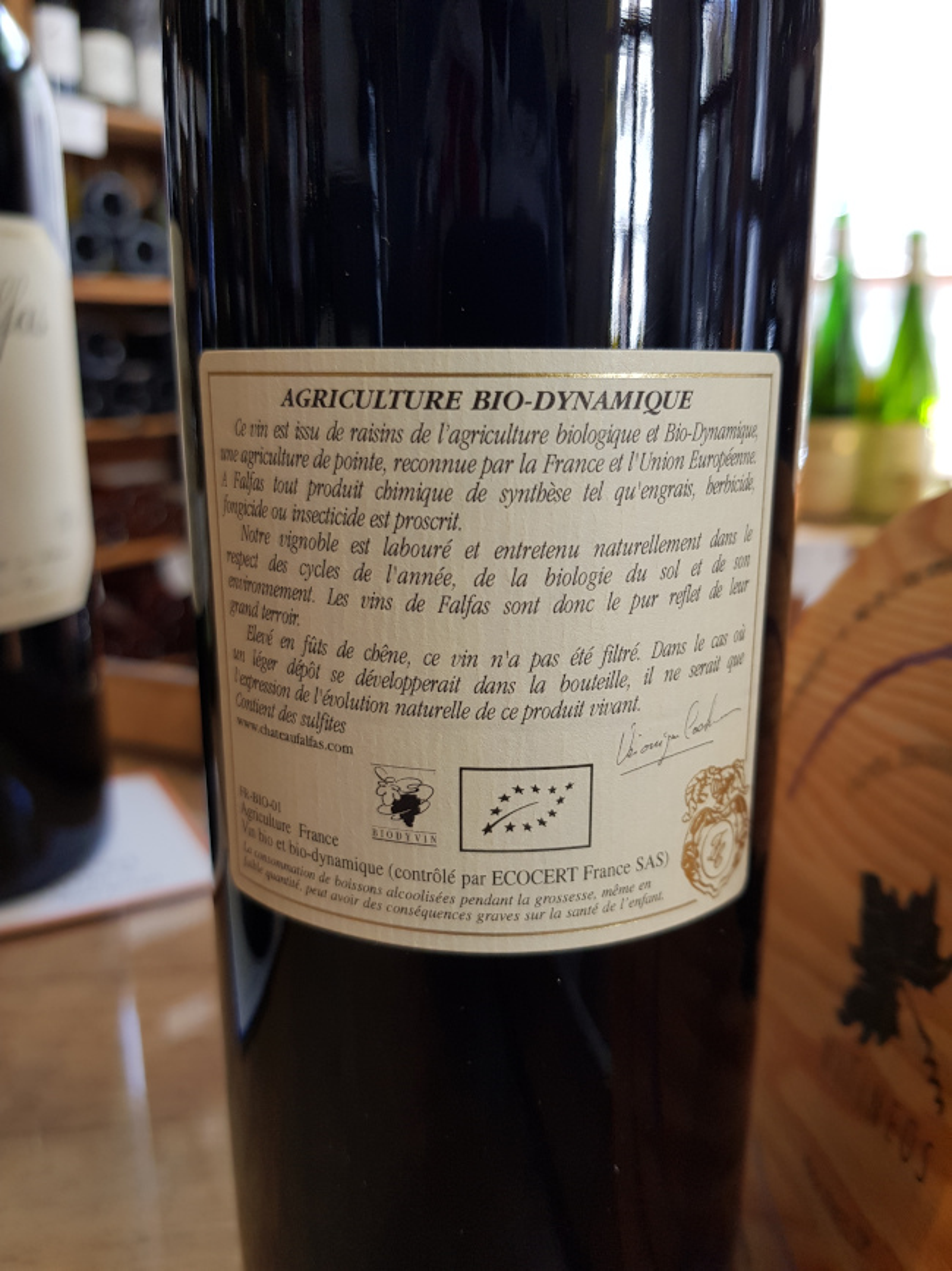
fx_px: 954
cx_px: 476
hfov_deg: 53.1
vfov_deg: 67.3
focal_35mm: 26
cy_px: 636
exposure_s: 1/100
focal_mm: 4.2
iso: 80
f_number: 1.7
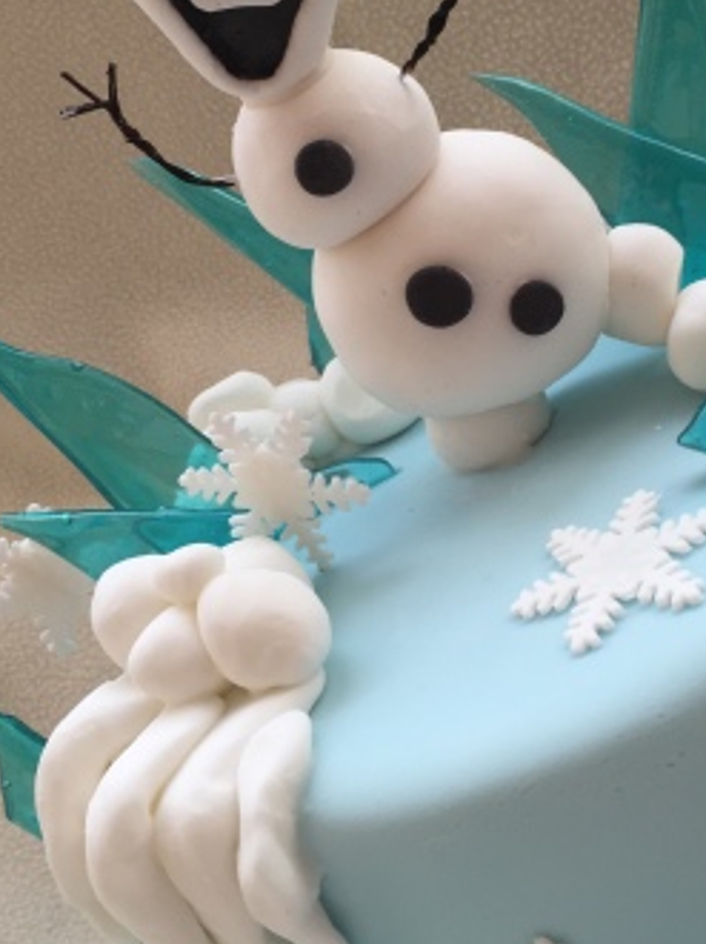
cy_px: 329
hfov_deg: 31.9
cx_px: 469
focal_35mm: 45
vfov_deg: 41.7
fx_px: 1225
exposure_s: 1/60
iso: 40
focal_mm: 4.15
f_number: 2.2
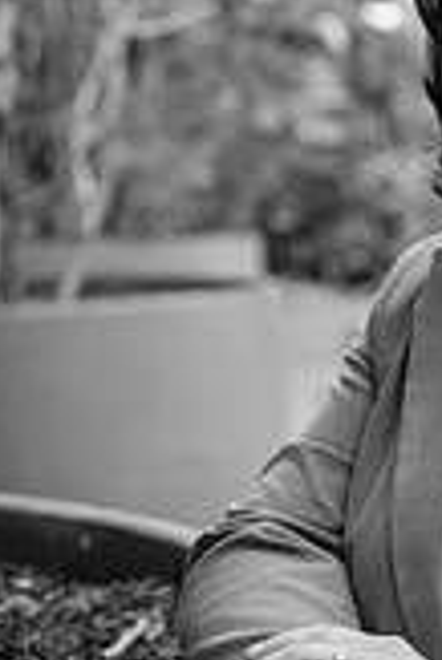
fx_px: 2132
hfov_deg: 11.6
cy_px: 340
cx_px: 519
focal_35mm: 116
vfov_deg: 17.6
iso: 160
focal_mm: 42
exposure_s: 1/60
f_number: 2.8
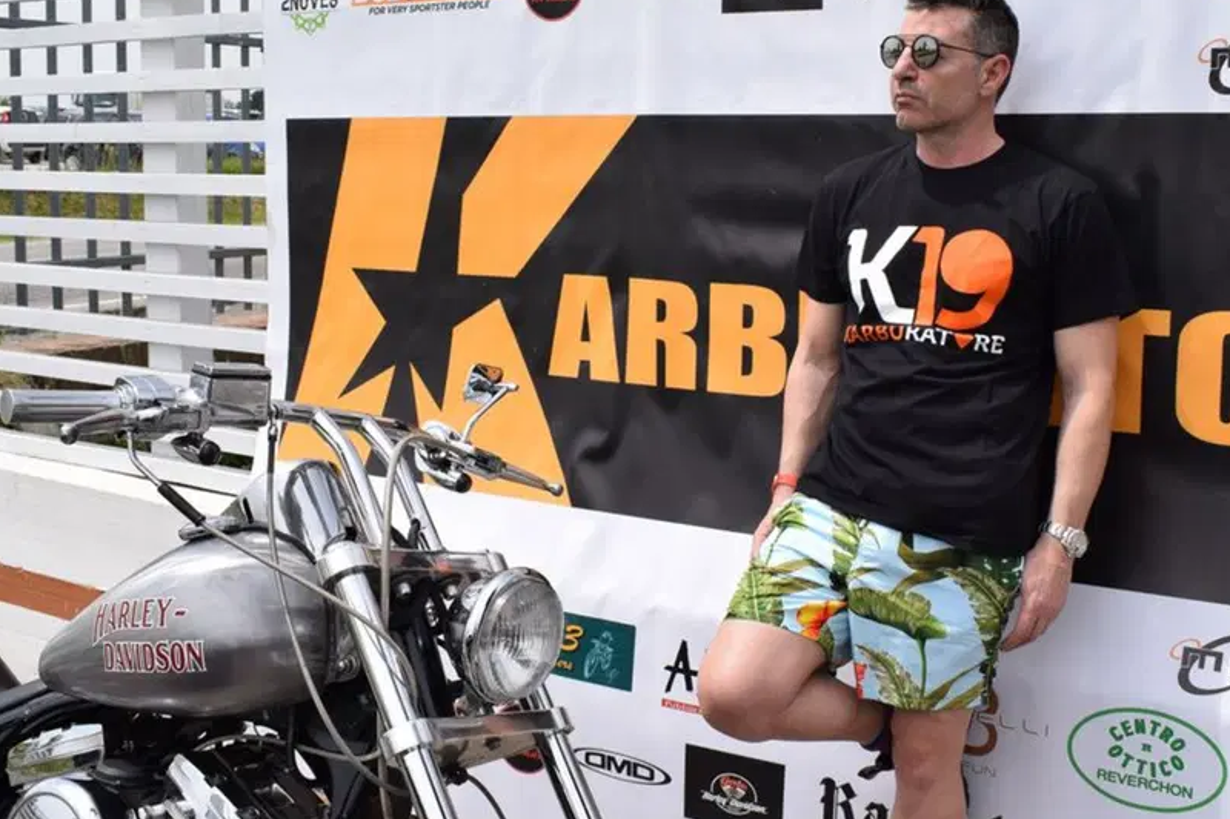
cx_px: 637
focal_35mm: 45
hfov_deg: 43.6
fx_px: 1537
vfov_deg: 29.8
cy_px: 335
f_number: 10
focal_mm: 20
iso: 200
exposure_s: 1/400
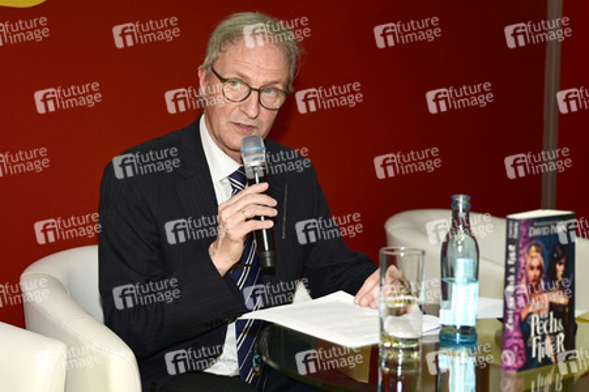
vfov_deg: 29.2
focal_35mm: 46
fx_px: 752
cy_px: 196
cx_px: 294
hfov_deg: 42.8
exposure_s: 1/200
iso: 500
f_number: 3.2
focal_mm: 46
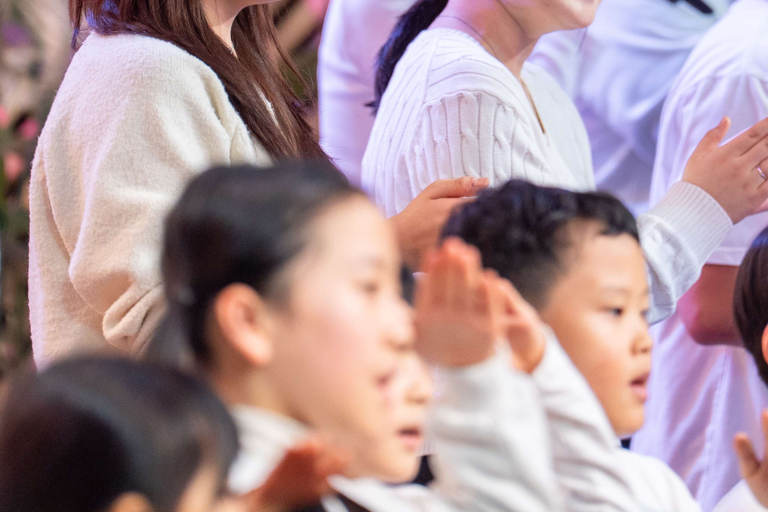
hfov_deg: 4.7
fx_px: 9301
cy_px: 0
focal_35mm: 436
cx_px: 486
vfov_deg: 3.2
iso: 1250
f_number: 2.8
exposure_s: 1/400
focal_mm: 200
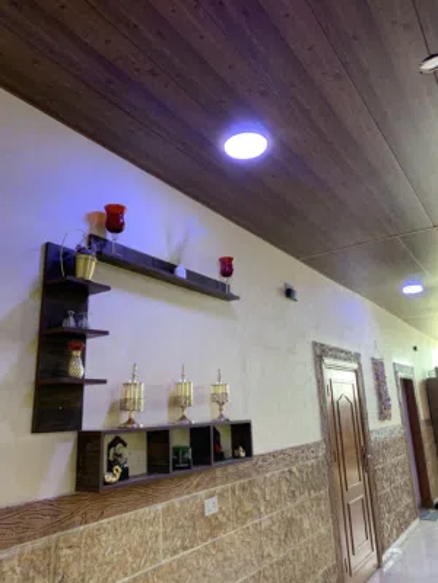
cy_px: 292
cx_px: 219
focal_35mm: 26
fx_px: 439
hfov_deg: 53.1
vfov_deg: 67.3
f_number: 1.8
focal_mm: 4.25
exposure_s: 1/61
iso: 100
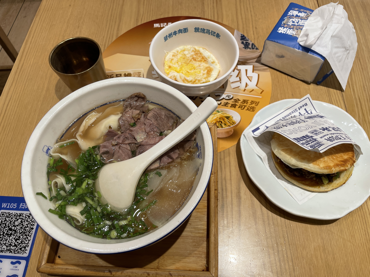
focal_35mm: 26
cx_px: 185
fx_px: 278
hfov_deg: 67.3
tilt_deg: -60.8
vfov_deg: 53.1
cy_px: 138
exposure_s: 1/177
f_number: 1.6
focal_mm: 4.2
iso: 32
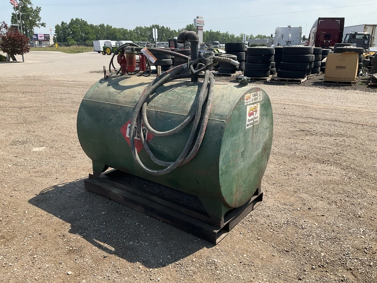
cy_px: 142
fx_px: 316
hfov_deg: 61.6
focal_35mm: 29
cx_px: 188
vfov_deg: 48.3
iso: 25
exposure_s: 1/1144
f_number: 1.8
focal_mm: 3
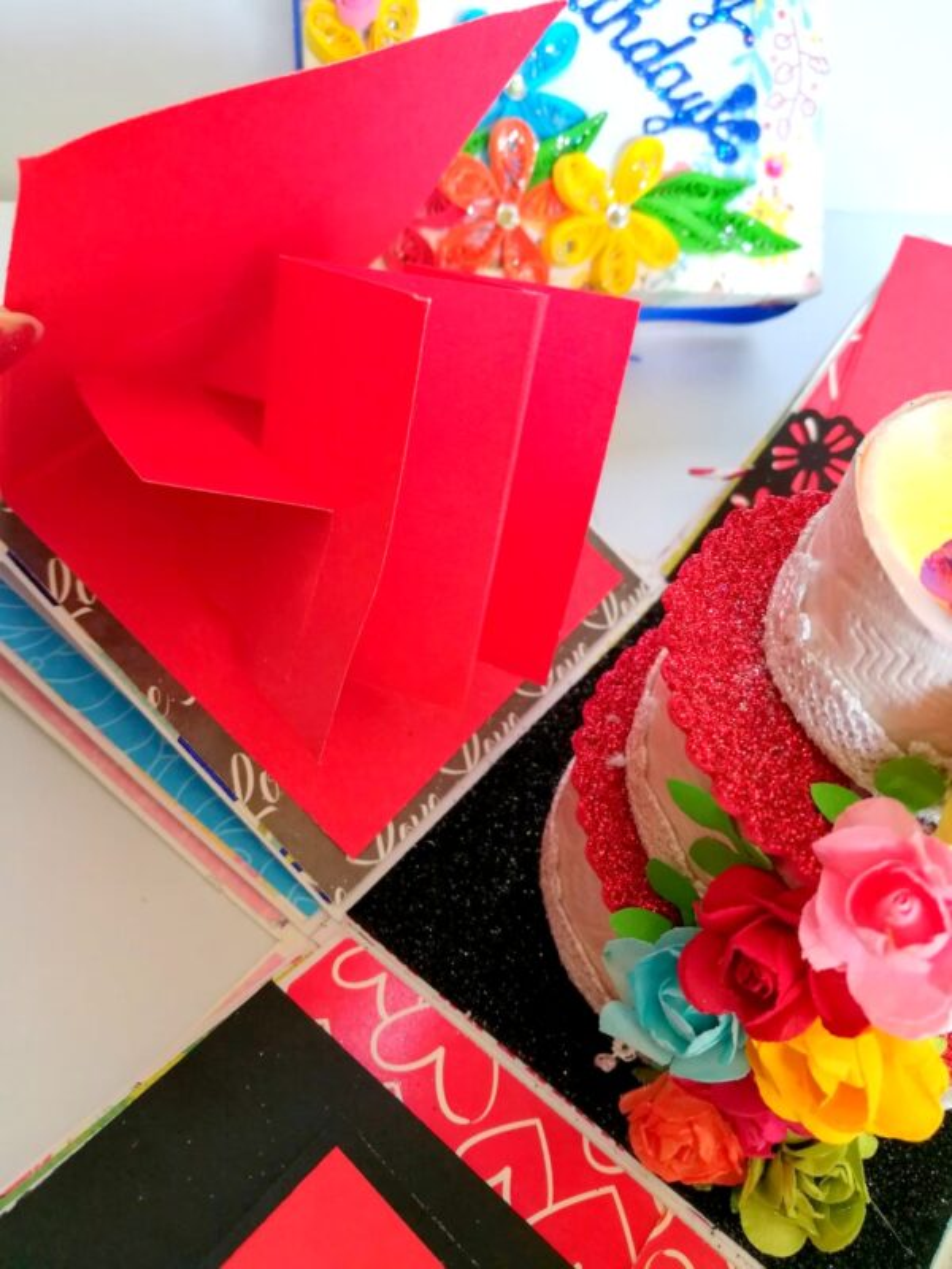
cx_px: 476
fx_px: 953
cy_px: 634
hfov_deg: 53.1
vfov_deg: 67.3
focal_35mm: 26
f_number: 2.2
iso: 125
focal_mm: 3.83
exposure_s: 1/33.3
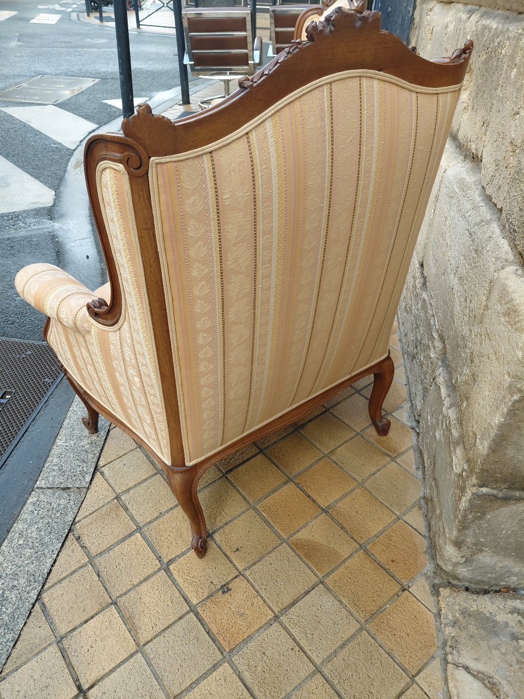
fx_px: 505
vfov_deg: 69.4
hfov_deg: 54.9
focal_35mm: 25
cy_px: 350
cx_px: 262
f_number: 1.8
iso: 50
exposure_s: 1/245
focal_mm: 4.69
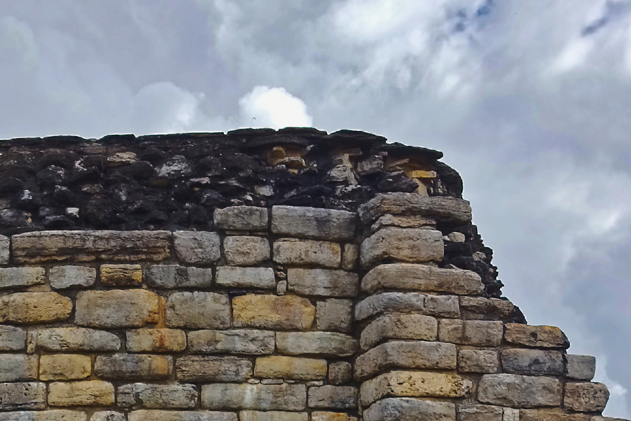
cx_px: 38
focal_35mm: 95
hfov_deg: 20.9
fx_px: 1665
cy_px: 440
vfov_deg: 14.1
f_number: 1.7
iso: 50
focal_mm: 6.06
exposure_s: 1/1163
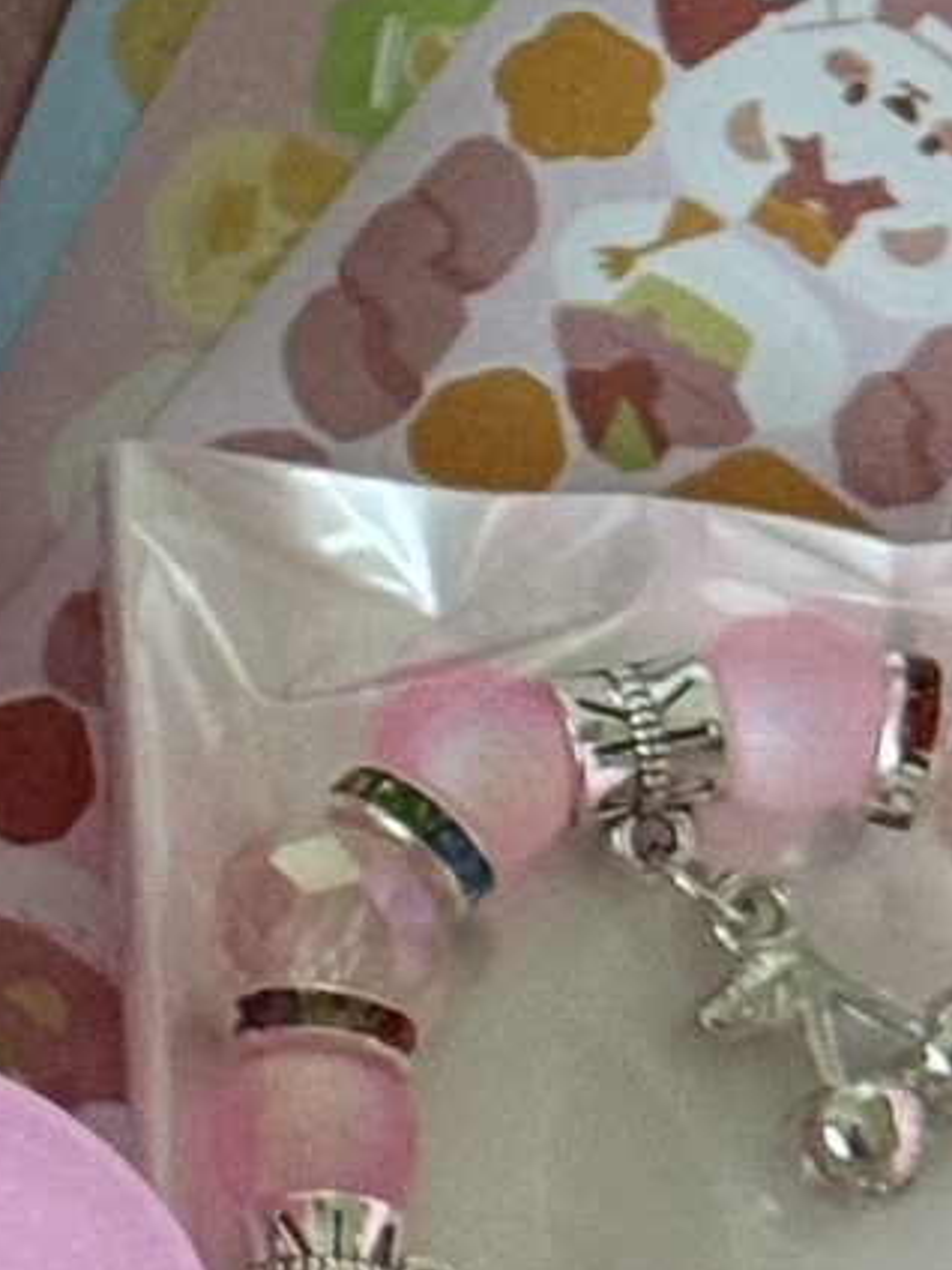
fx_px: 10634
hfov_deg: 4.9
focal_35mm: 290
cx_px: -1581
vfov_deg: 6.8
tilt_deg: -59.8
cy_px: -419
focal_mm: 6.76
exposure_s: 1/60
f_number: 1.78
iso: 250
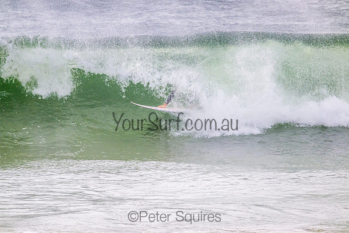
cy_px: 116
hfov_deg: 2.6
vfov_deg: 1.7
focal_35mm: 800
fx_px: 7757
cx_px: 174
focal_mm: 800
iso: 3600
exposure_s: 1/2000
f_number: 11
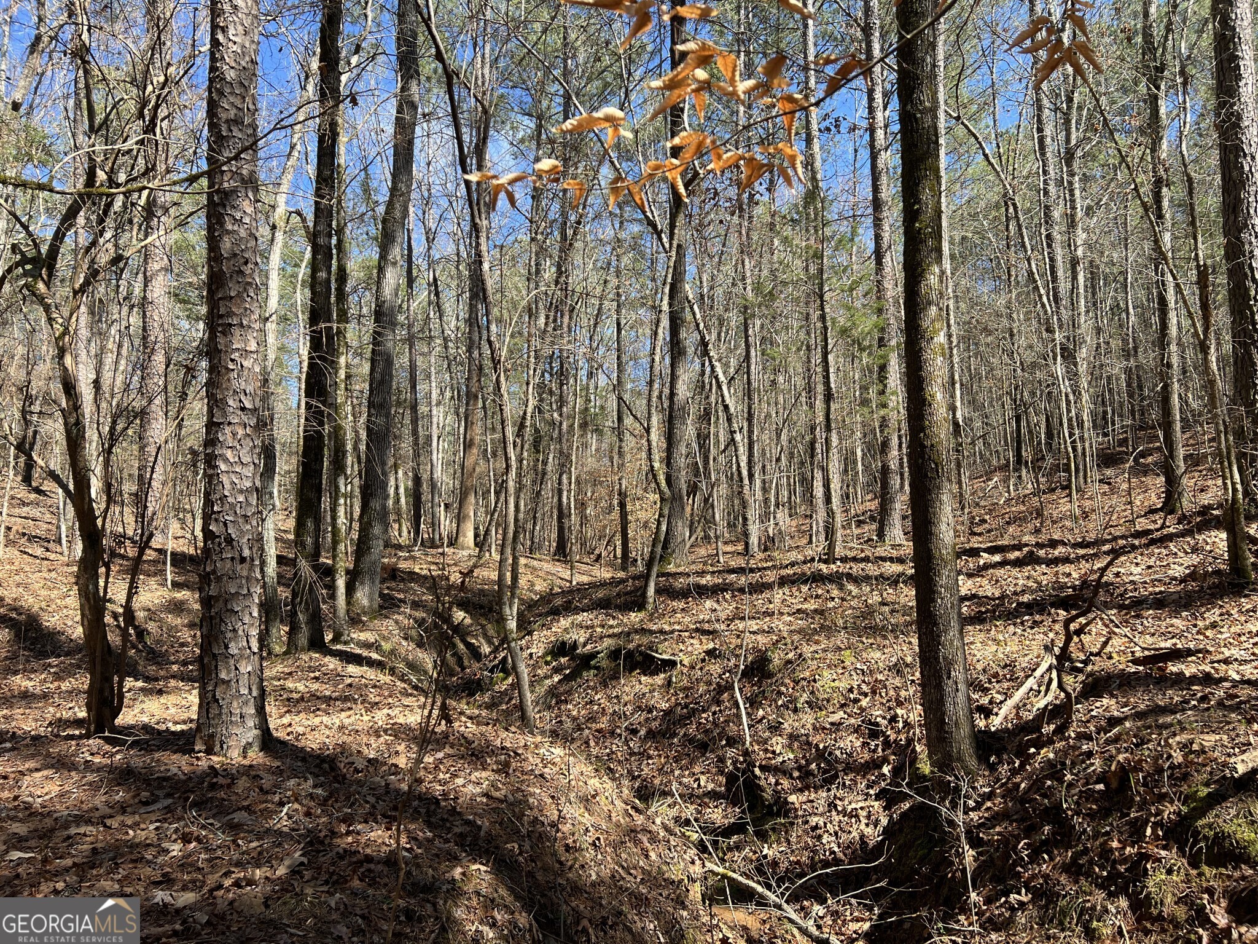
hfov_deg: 67.3
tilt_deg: +8.1
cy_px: 472
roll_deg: +1.2
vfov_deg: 53.1
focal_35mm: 26
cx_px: 629
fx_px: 945
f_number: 1.5
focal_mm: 5.7
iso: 50
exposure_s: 1/965
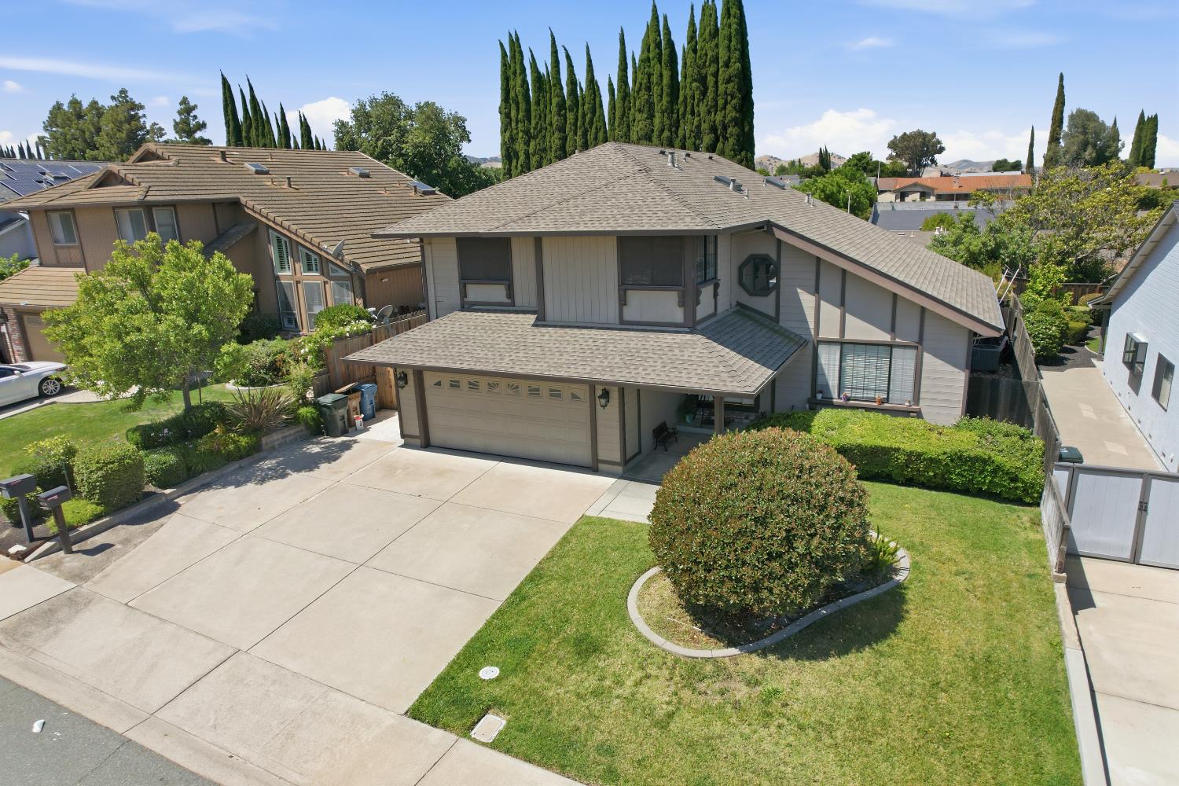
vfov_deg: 57.2
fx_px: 720
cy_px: 393
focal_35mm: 22
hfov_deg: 78.6
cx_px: 590
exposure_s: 1/2000
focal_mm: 8.4
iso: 120
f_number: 2.8
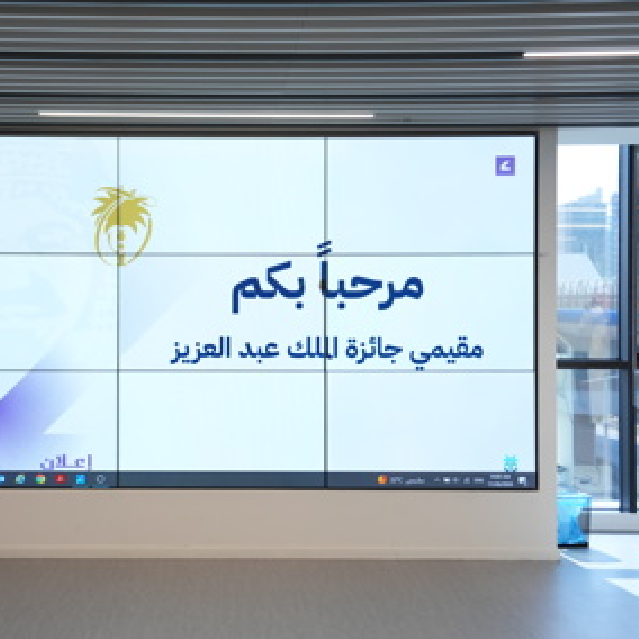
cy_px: 317
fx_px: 1211
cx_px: 205
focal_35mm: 58
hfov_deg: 29.3
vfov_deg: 29.6
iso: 800
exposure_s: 1/175
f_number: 4
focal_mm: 43
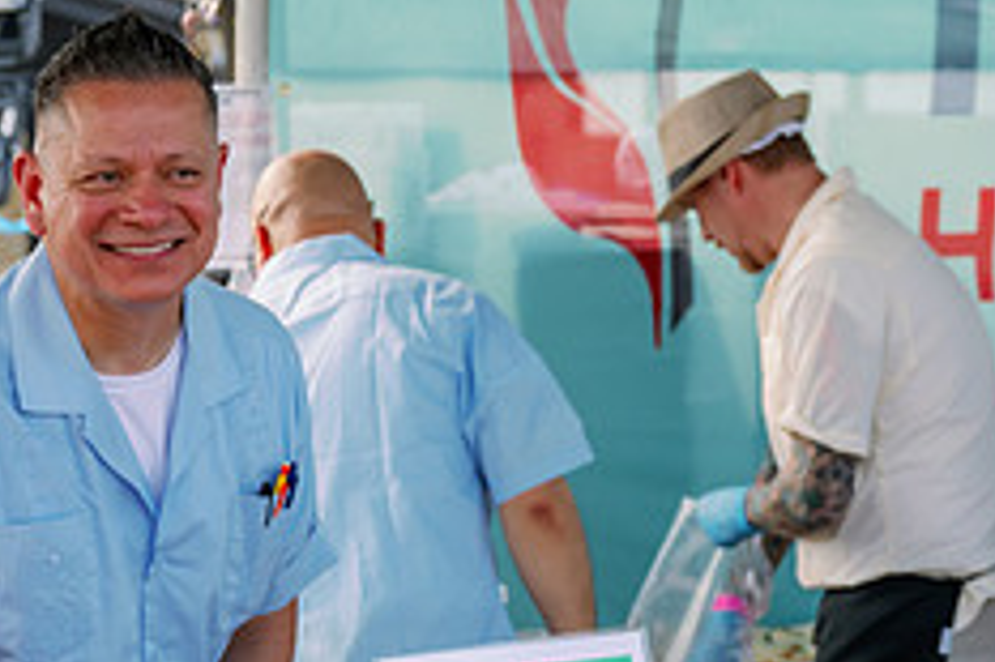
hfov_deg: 17.3
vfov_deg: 11.6
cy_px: 549
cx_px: 141
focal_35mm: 117
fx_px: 3231
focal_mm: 47
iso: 200
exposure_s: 1/500
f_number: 4.5
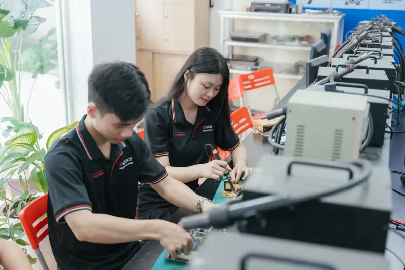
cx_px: 202
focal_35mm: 45
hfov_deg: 43.3
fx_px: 511
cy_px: 135
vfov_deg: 29.6
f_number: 2.8
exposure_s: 1/250
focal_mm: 45.4
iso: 2000
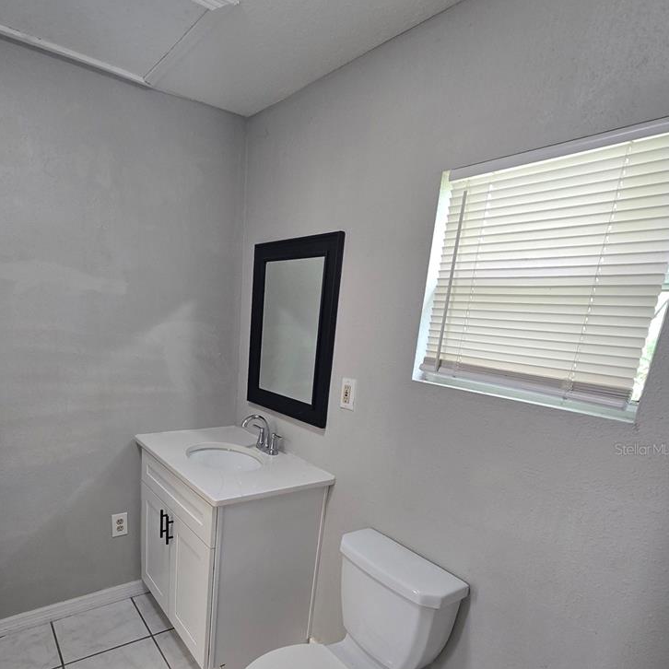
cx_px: 265
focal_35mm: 19
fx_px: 415
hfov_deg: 76.7
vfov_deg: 75.1
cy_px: 449
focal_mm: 2.2
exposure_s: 1/60
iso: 125
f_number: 2.2
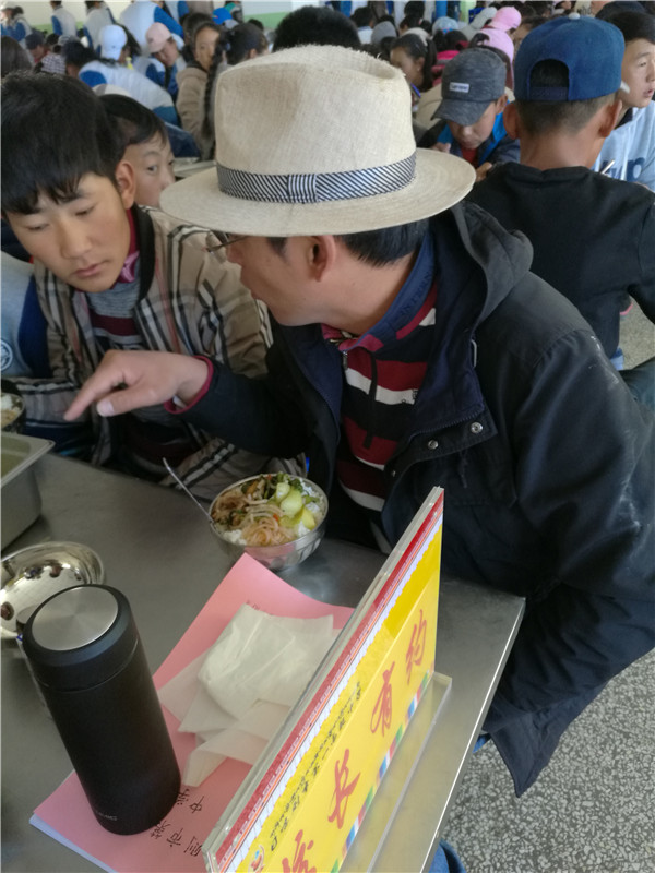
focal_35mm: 27
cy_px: 436
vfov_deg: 65.3
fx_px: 681
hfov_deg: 51.4
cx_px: 328
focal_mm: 4.04
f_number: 2
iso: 125
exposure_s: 1/33.3
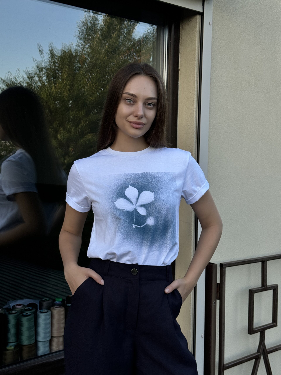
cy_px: 188
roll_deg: -0.7
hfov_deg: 30.3
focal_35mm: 48
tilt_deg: -2.3
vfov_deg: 39.7
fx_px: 520
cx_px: 140
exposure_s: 1/693
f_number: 1.78
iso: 64
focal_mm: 6.76
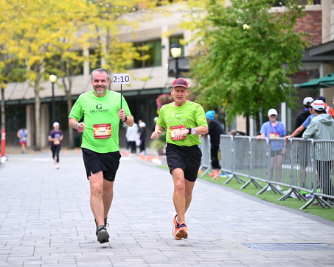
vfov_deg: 11.8
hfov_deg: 14.7
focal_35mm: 131
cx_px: 135
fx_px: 1296
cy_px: 133
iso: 640
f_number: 2.8
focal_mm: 115
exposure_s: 1/2000
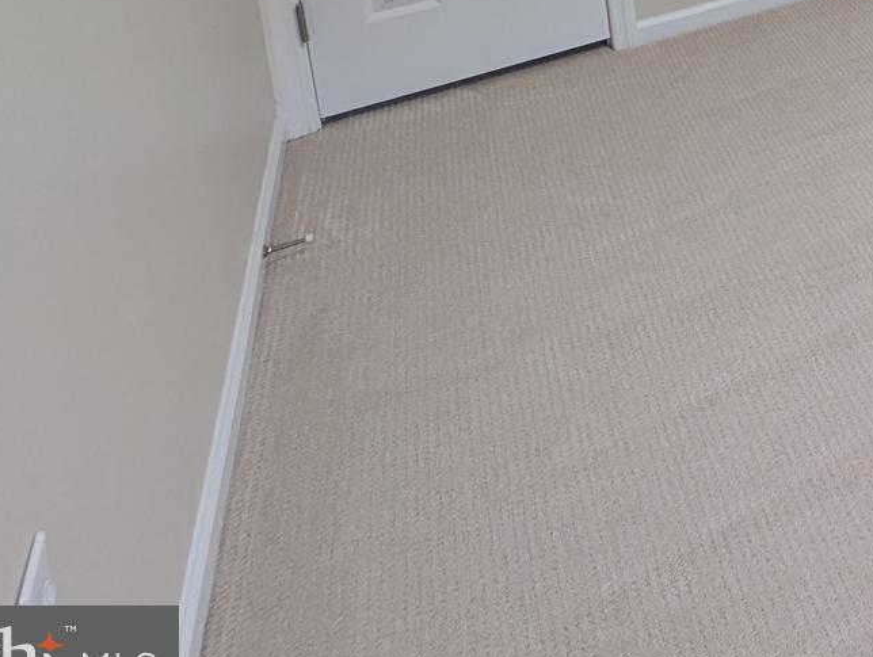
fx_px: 960
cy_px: -324
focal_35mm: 38
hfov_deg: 31.8
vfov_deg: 27.0
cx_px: 1223
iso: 62
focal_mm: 2.02
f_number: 1.7
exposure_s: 1/30
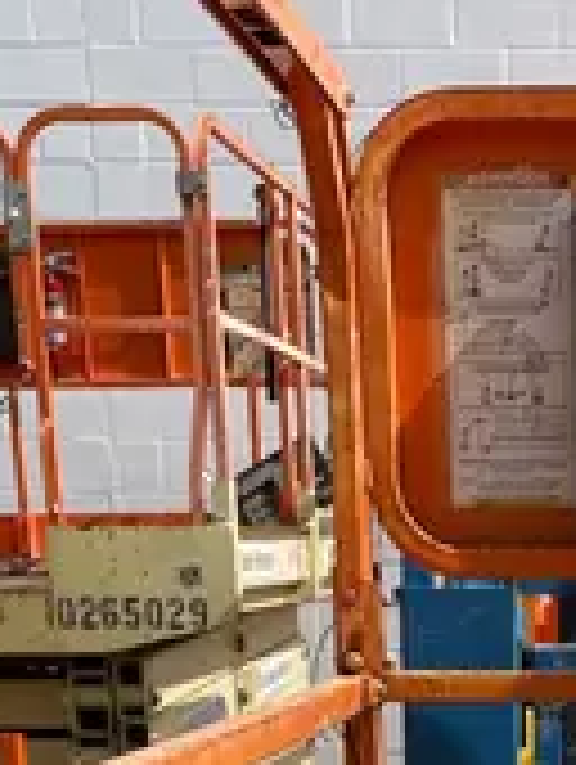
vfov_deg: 15.3
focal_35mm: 112
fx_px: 2479
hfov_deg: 12.9
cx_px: 688
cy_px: 1357
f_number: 1.6
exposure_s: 1/2959
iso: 32
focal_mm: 4.2
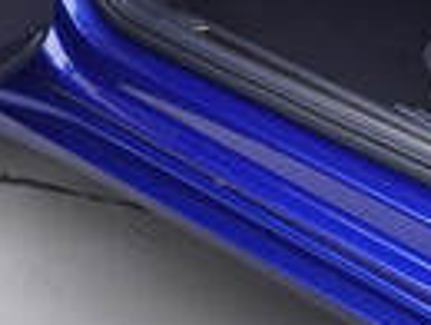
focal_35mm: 146
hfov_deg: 13.5
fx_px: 1821
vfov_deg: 9.9
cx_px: 166
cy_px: -167
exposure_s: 1/40
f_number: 2.8
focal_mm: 24
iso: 125
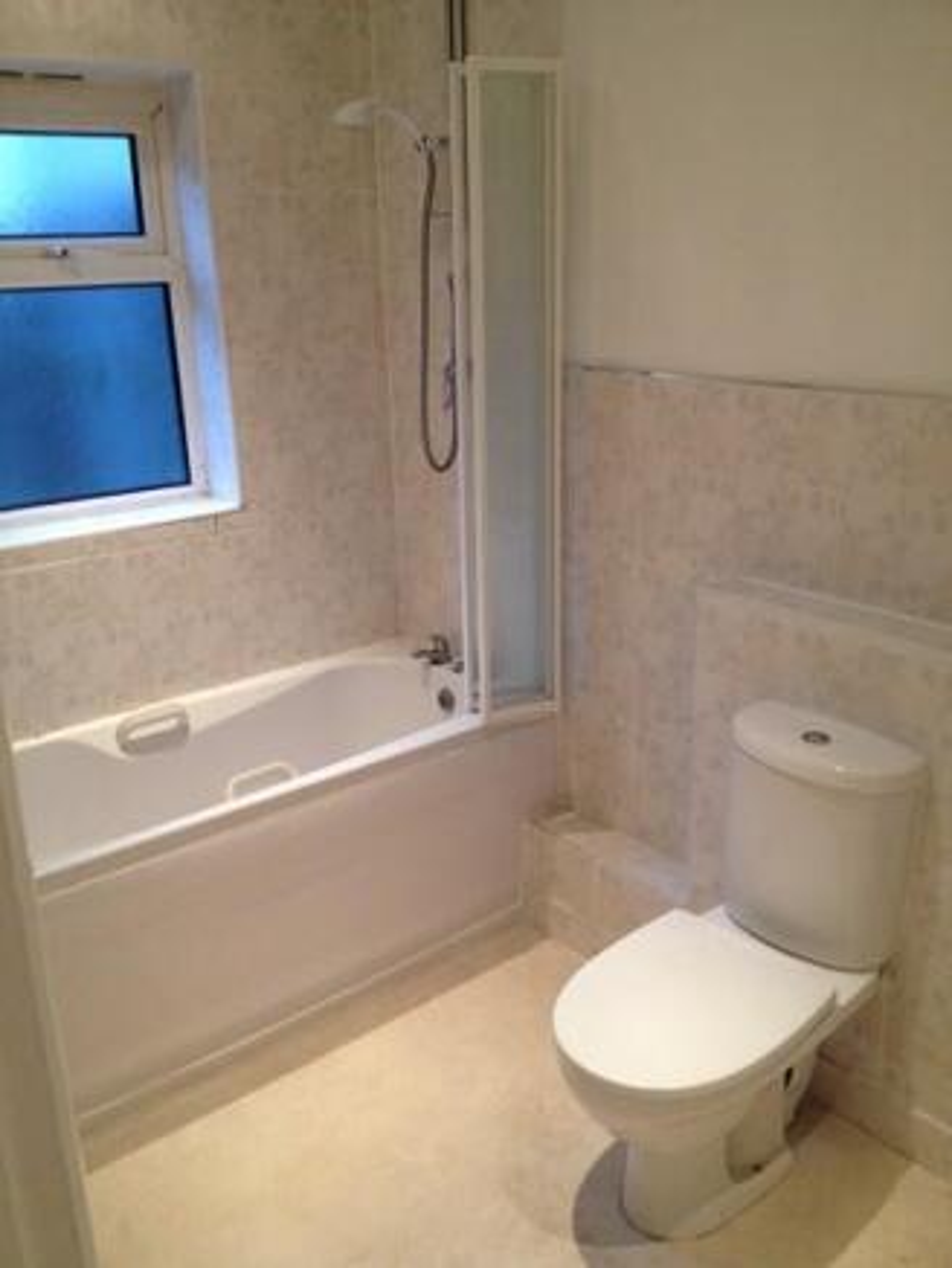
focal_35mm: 35
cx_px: 476
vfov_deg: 52.6
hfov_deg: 40.7
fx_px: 1283
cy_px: 634
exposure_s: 1/20
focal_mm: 4.28
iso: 80
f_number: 2.4
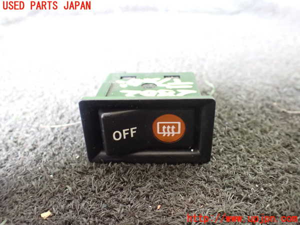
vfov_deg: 46.8
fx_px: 260
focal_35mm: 30
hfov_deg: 60.0
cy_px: 112
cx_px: 150
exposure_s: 1/30
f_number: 2.3
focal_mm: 5.4
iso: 1600
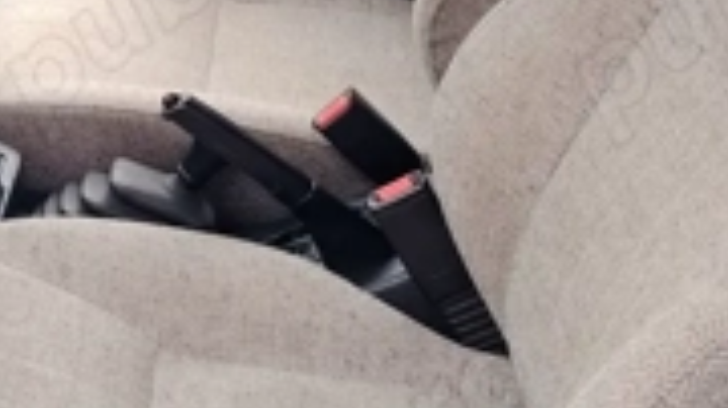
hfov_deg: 23.3
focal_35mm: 87
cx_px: -20
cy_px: -36
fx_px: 1678
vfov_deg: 13.6
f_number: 1.75
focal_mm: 5.25
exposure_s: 1/100
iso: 116
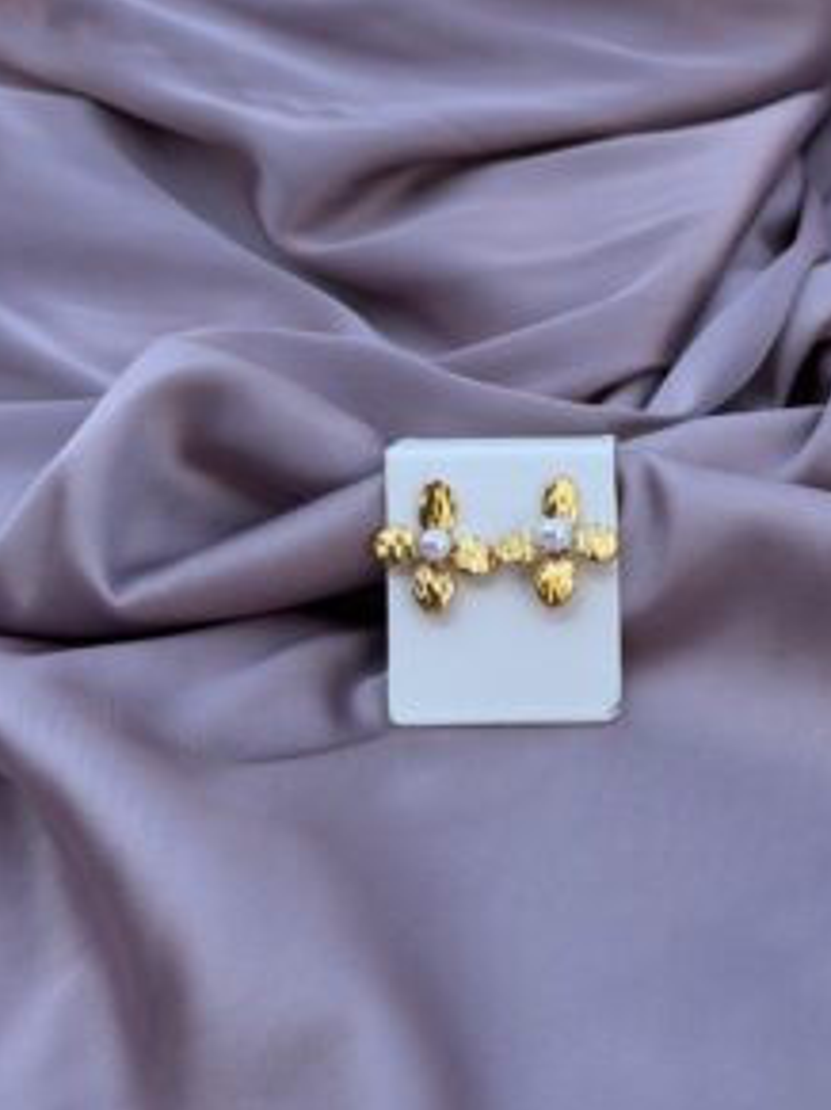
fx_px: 2114
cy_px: 545
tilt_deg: -37.3
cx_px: 534
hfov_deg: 22.2
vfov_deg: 29.4
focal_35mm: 66
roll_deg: +3.5
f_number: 1.78
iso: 64
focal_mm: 6.76
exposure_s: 1/2208
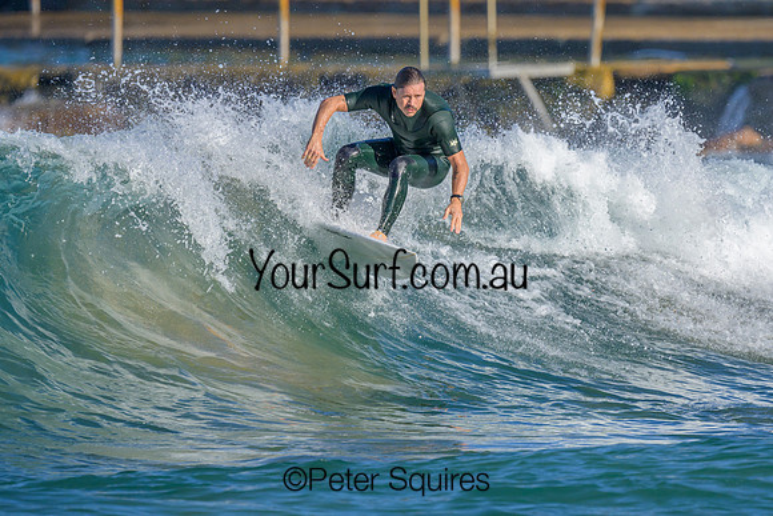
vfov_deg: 1.3
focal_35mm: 1097
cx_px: 466
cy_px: 236
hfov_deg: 1.9
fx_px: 23561
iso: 320
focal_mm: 800
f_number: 6.3
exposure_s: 1/2000
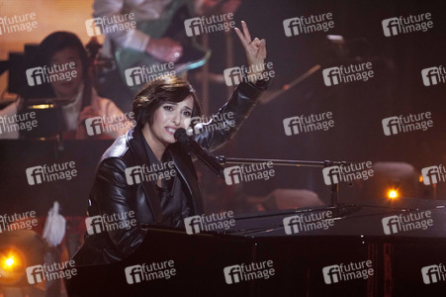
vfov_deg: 2.3
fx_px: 7428
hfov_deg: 3.4
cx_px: 223
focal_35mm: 600
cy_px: 148
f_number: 6.3
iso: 4000
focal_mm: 600
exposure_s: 1/125
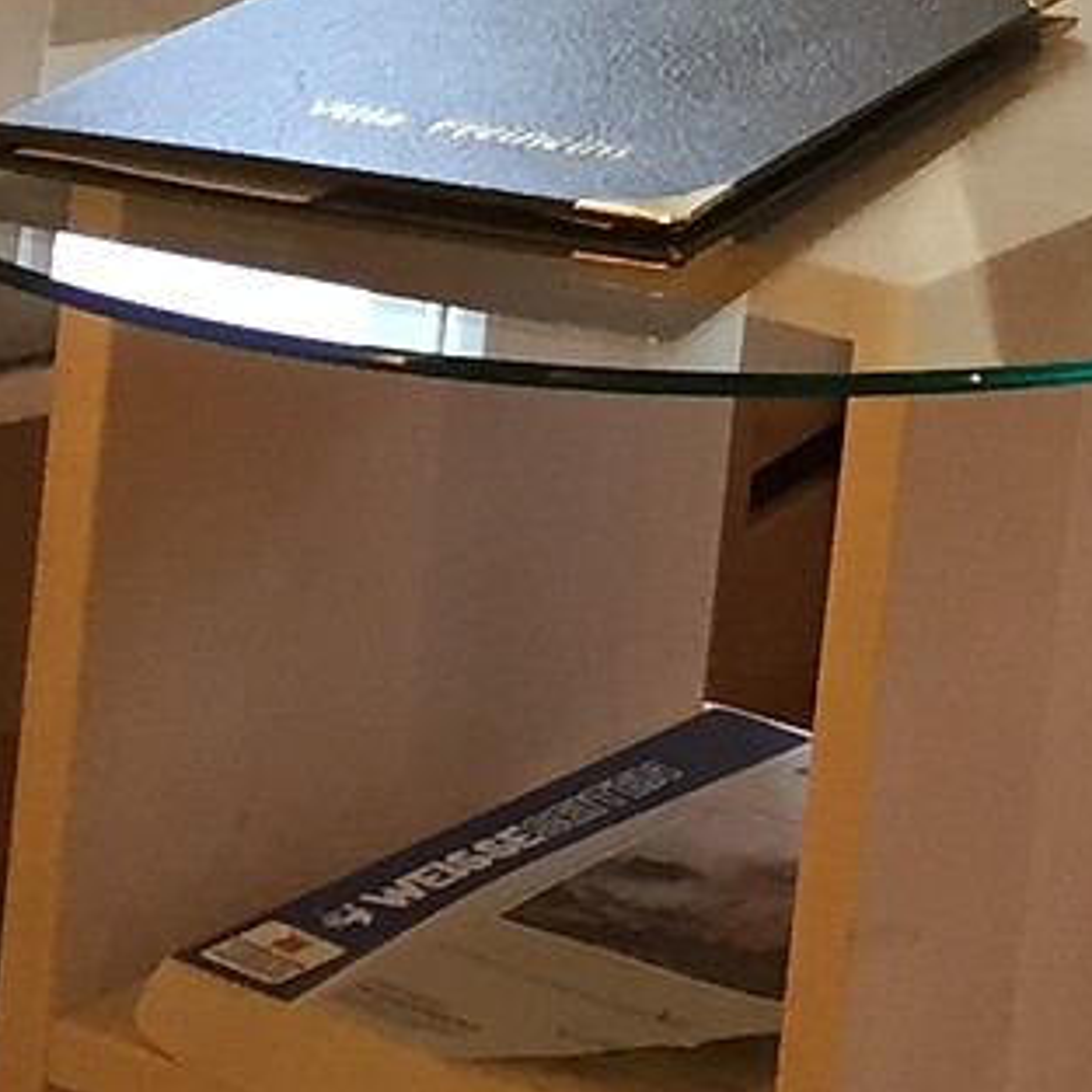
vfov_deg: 10.3
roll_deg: -4.2
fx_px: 5603
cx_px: 2533
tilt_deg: -4.5
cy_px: -1078
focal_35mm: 157
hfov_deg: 9.9
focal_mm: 4.15
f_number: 2.2
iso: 80
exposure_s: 1/30
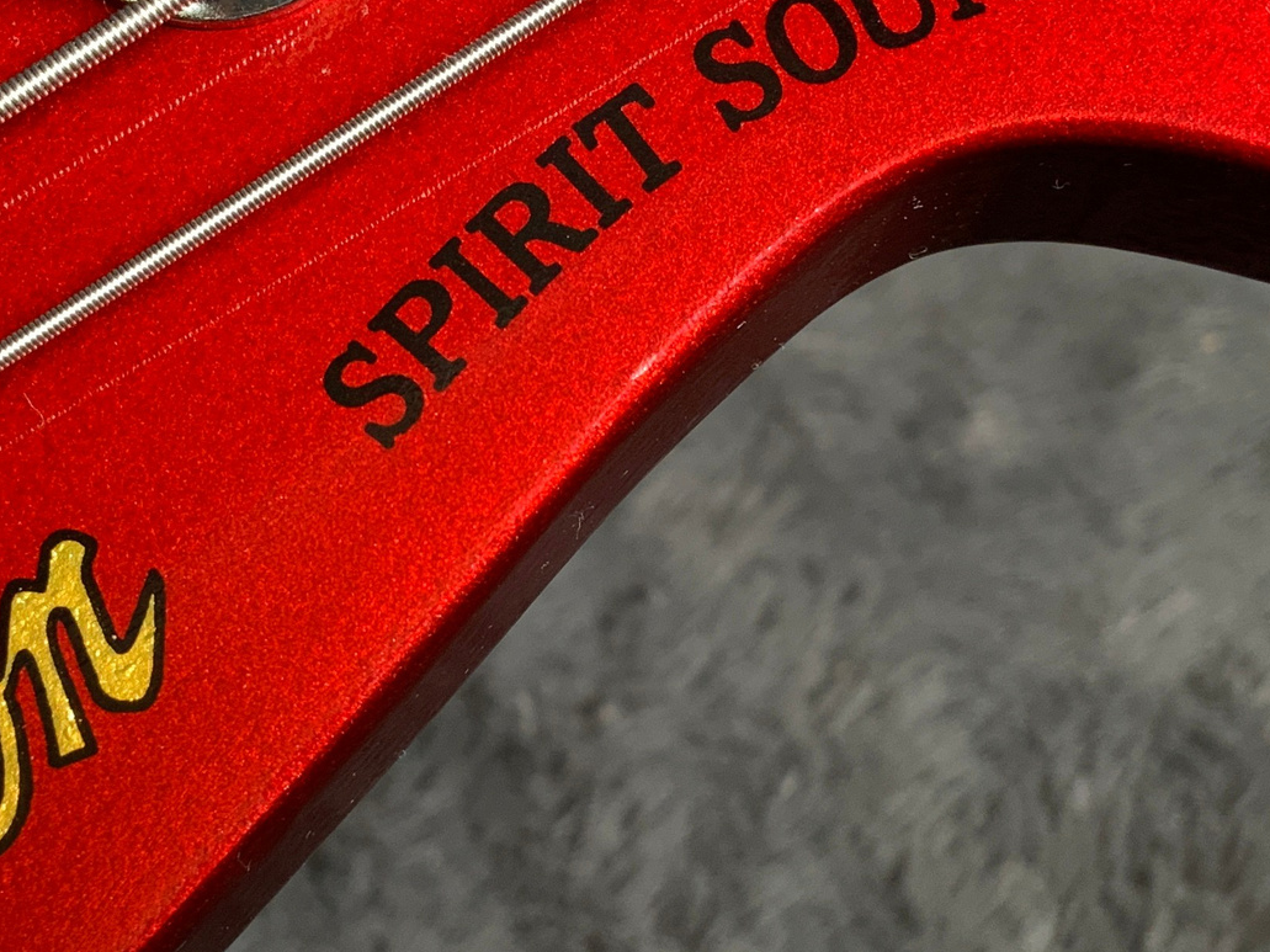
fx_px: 2641
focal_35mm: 72
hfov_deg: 27.0
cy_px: 568
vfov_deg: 20.4
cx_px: 508
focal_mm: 3
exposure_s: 1/62
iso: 64
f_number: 1.8
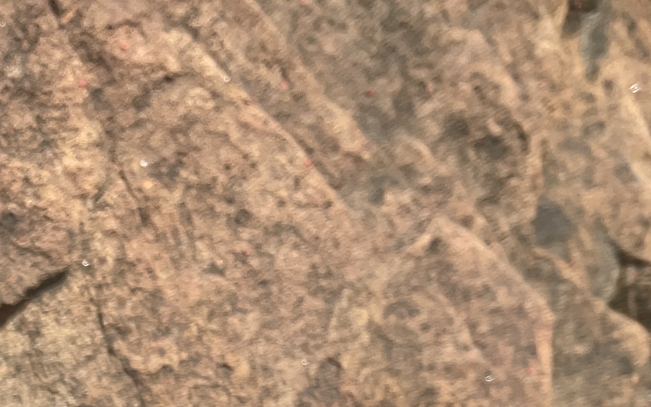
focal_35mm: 87
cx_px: -250
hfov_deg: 21.1
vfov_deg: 13.9
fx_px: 1543
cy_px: 637
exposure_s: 1/335
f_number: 1.8
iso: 16
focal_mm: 3
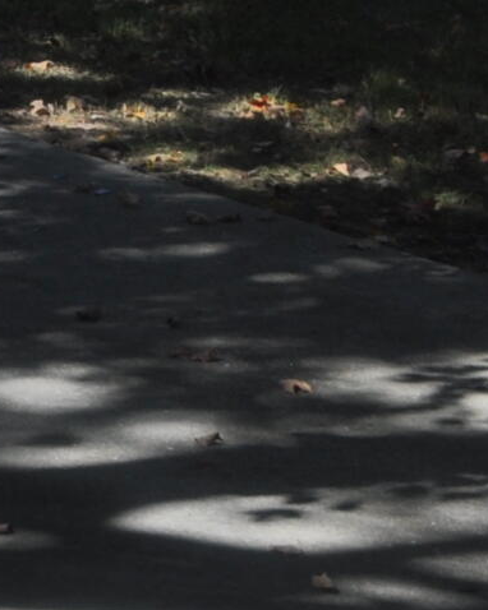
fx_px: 2872
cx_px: -493
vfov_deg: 11.1
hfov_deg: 9.1
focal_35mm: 159
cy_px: -577
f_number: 8
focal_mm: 18
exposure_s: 1/250
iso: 200
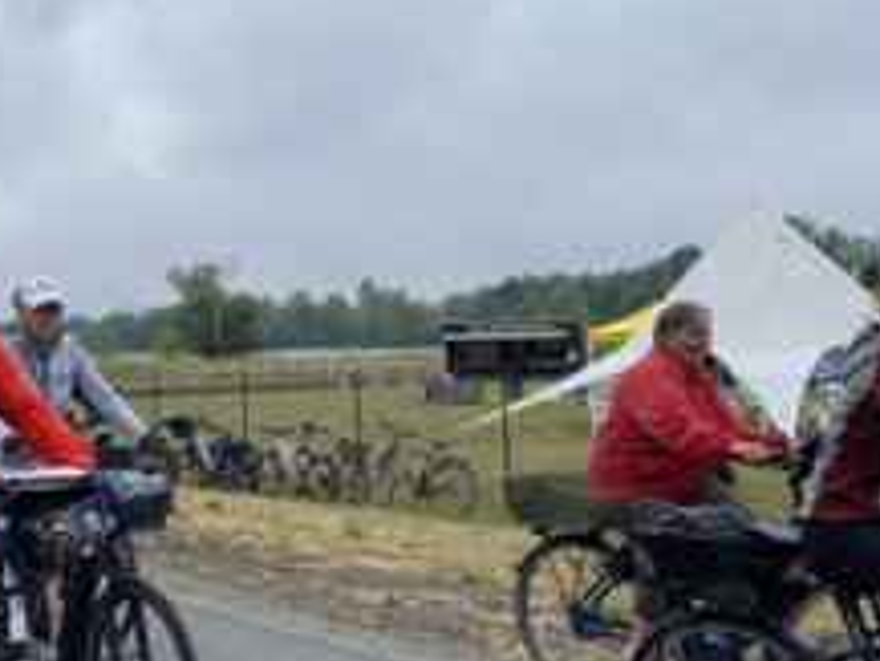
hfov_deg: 37.3
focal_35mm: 48
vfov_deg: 30.3
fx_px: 1221
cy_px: 333
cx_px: 101
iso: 32
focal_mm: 4.2
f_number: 1.8
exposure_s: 1/1838
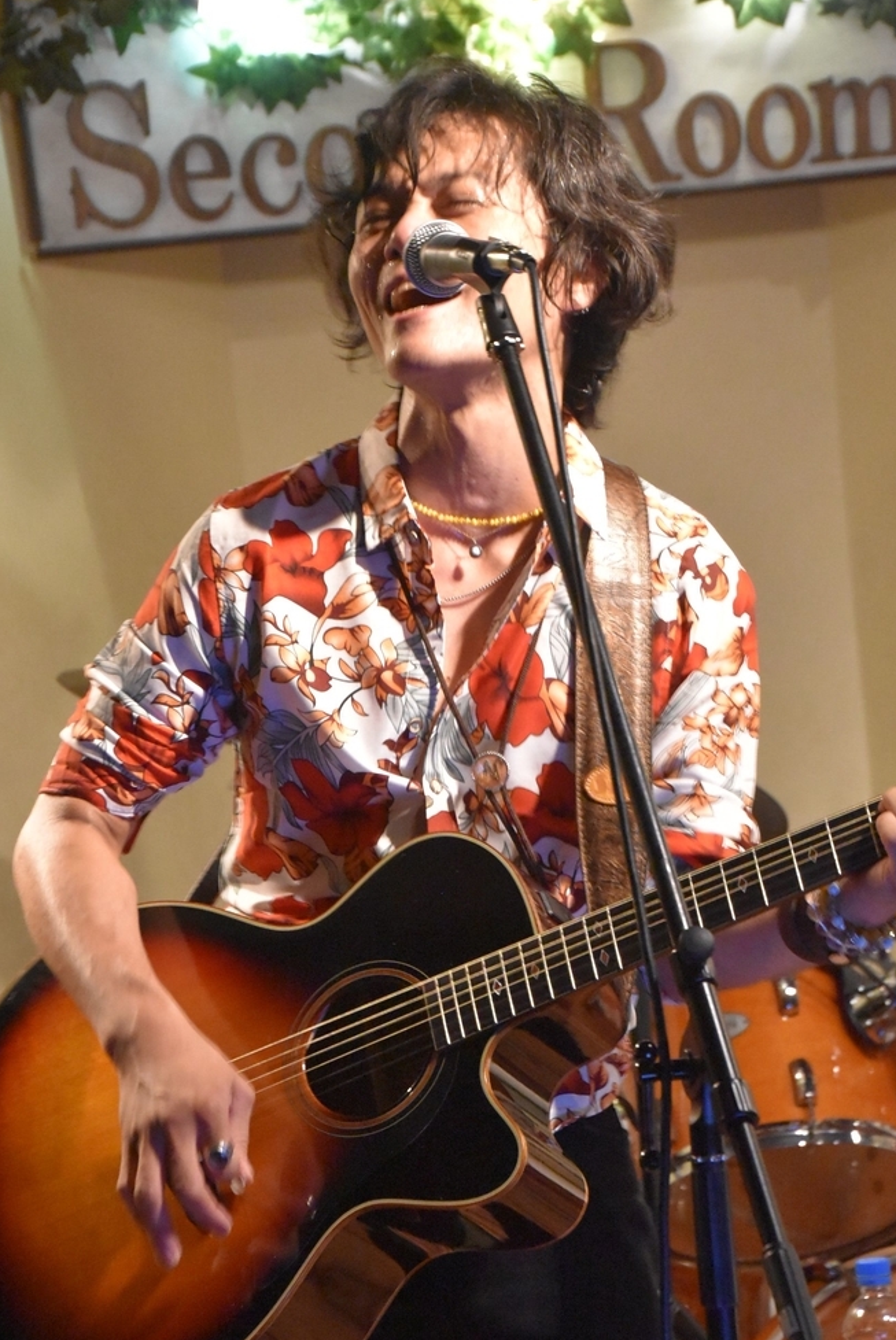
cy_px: 712
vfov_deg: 15.9
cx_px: 454
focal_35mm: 129
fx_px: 4807
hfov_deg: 10.6
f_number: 5.3
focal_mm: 70
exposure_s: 1/60
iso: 6400
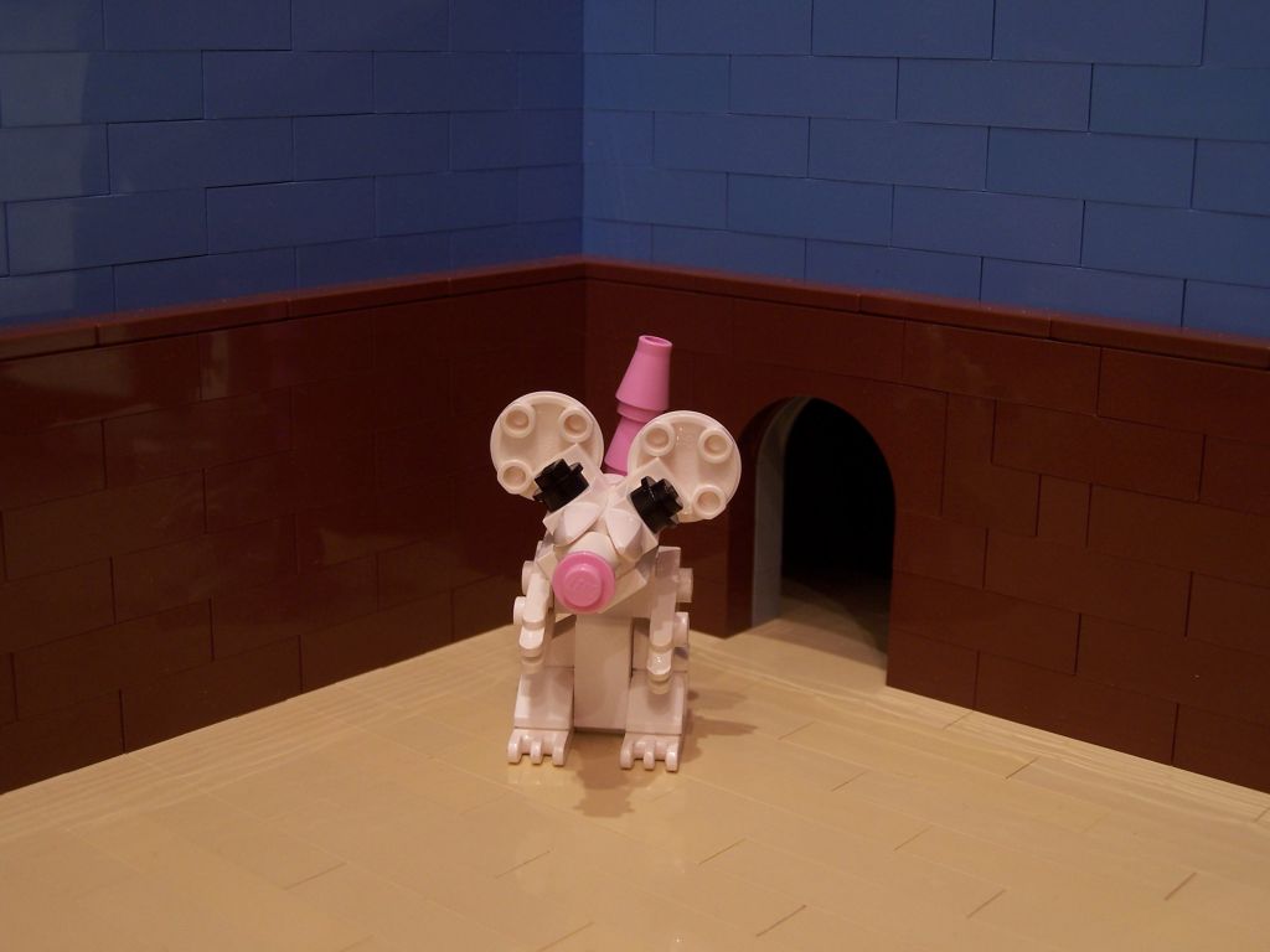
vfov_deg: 30.3
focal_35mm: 48
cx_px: 635
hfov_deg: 39.7
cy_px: 476
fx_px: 1761
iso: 80
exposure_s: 1/3
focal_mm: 8
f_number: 3.2
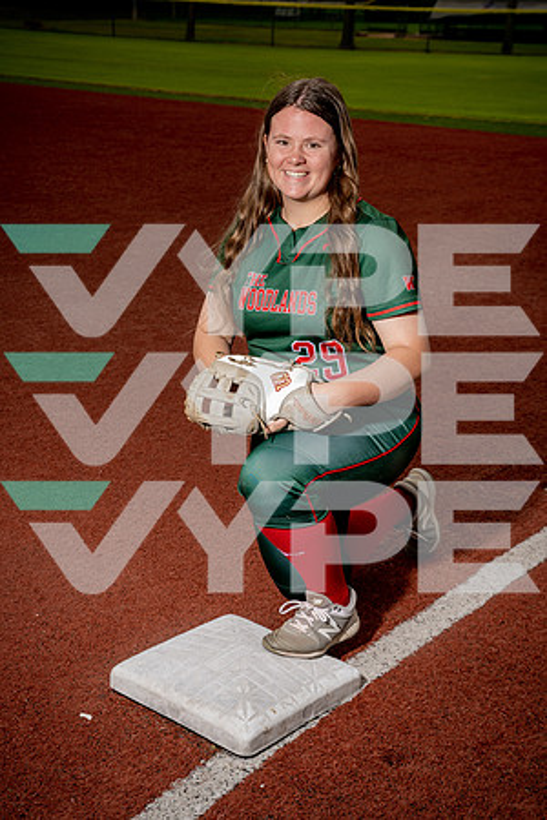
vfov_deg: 36.2
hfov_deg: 24.6
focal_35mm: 55
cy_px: 410
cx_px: 274
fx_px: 1253
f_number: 8
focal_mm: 55
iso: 100
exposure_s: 1/250
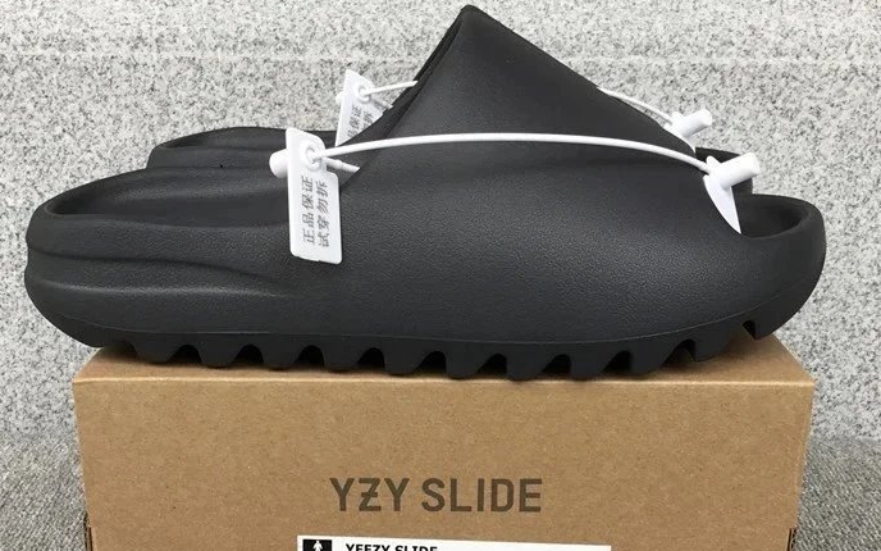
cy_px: 365
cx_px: 435
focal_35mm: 43
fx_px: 1032
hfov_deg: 46.2
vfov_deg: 29.7
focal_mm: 3.3
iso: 25
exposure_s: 1/112
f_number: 2.4
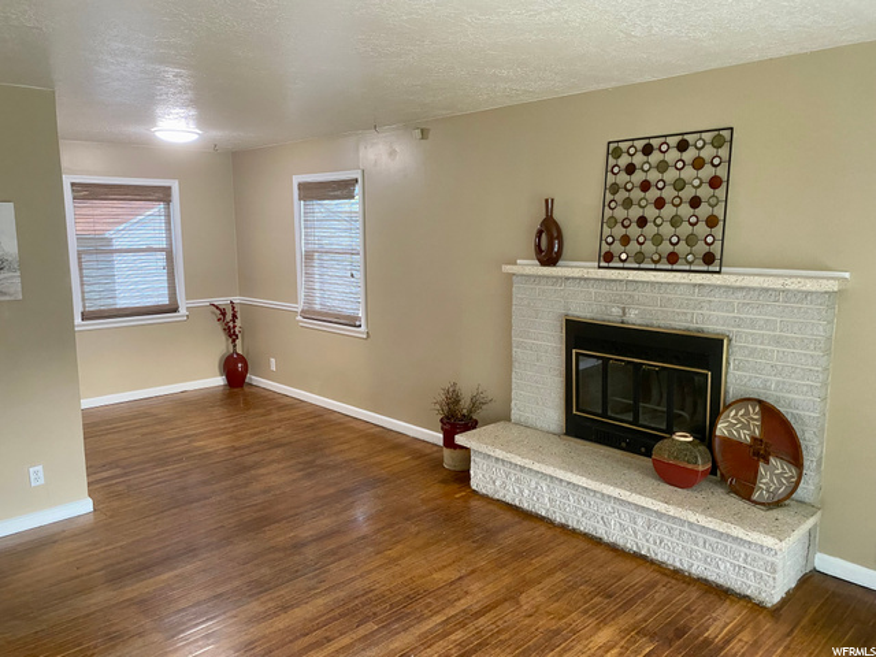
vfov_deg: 53.1
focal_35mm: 26
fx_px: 658
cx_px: 438
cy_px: 328
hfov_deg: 67.3
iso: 250
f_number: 1.8
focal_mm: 4.25
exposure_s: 1/60
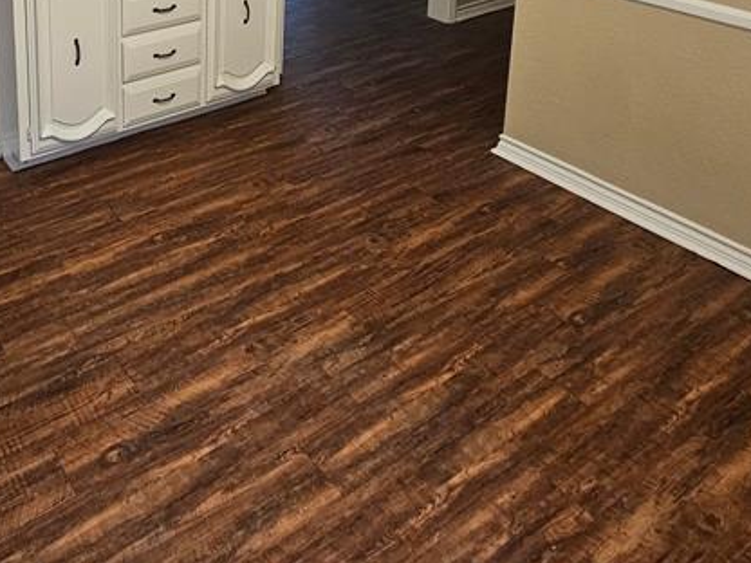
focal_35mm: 32
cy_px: -99
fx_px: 694
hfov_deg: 52.2
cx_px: 123
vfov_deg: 35.5
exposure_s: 1/60
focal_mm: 2.2
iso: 200
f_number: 2.2
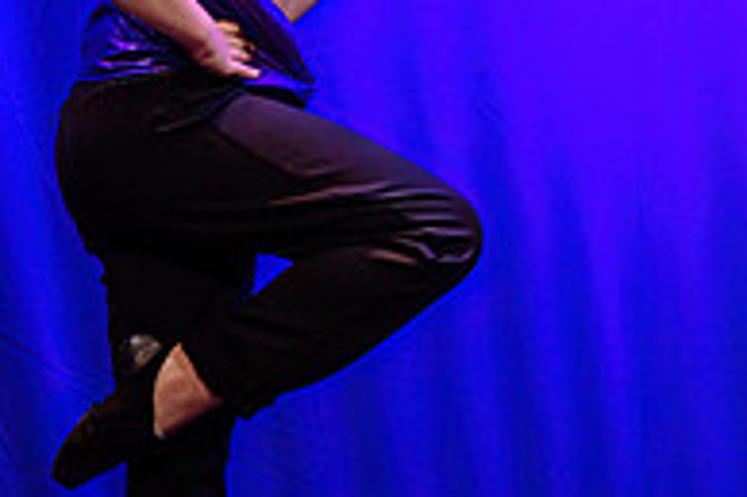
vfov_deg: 1.7
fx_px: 17021
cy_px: 44
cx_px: 855
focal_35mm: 821
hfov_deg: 2.5
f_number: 2.8
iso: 1250
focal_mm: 200
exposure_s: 1/400
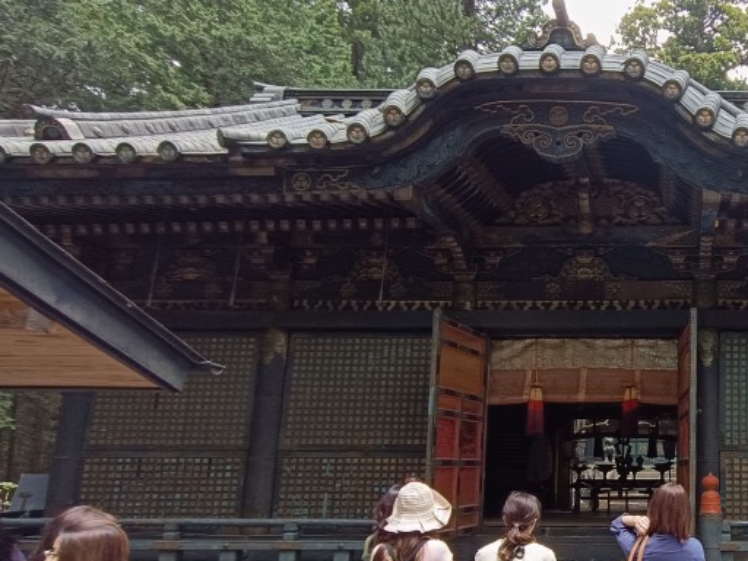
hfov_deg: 49.9
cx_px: 685
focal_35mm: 32
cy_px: 358
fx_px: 691
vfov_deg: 43.7
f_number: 2.2
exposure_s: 1/126
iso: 50
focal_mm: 1.66
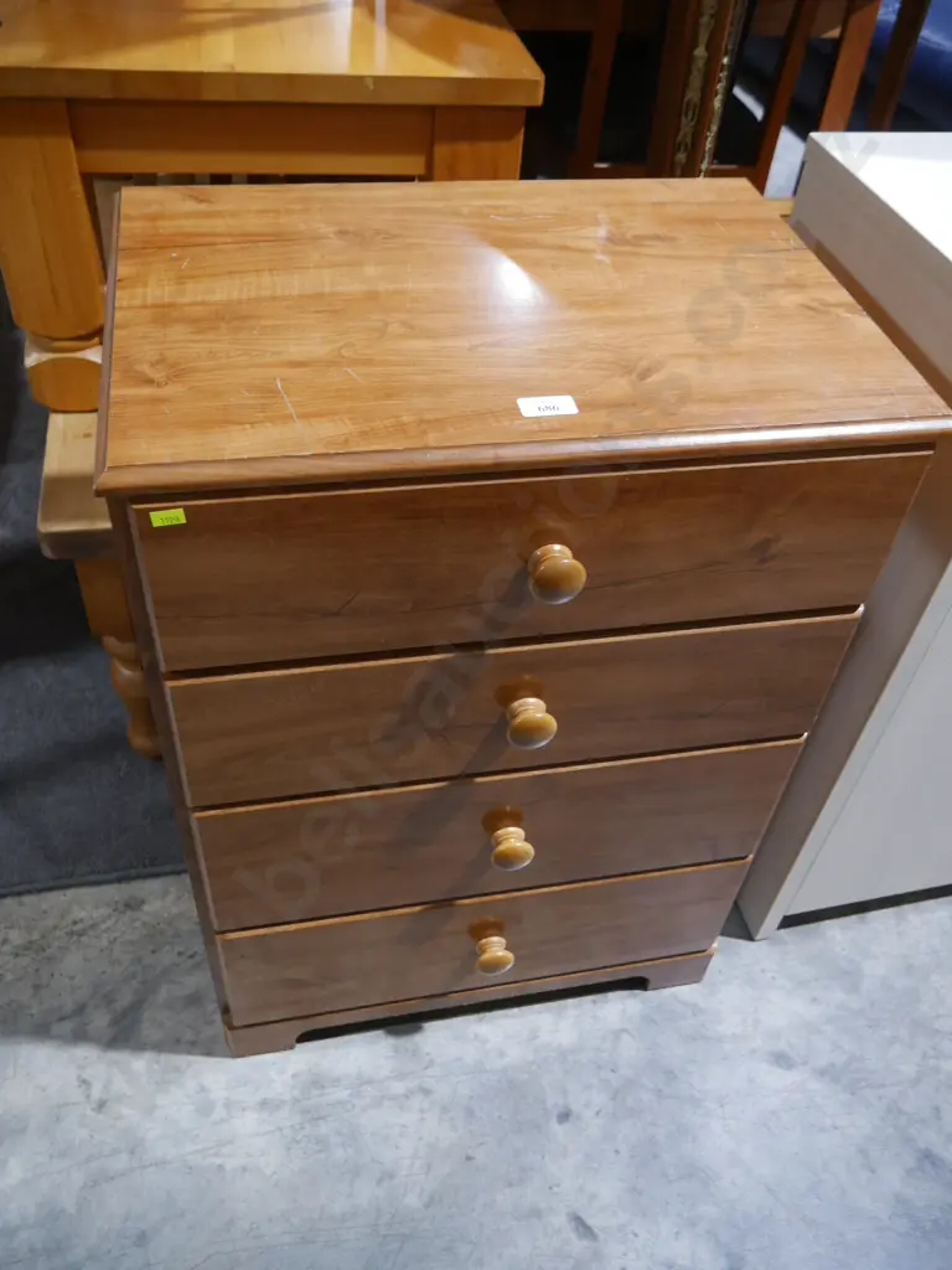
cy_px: 635
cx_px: 476
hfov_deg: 49.7
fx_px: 1027
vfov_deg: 63.4
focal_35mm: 28
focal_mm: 14
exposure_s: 1/60
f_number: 3.5
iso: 640
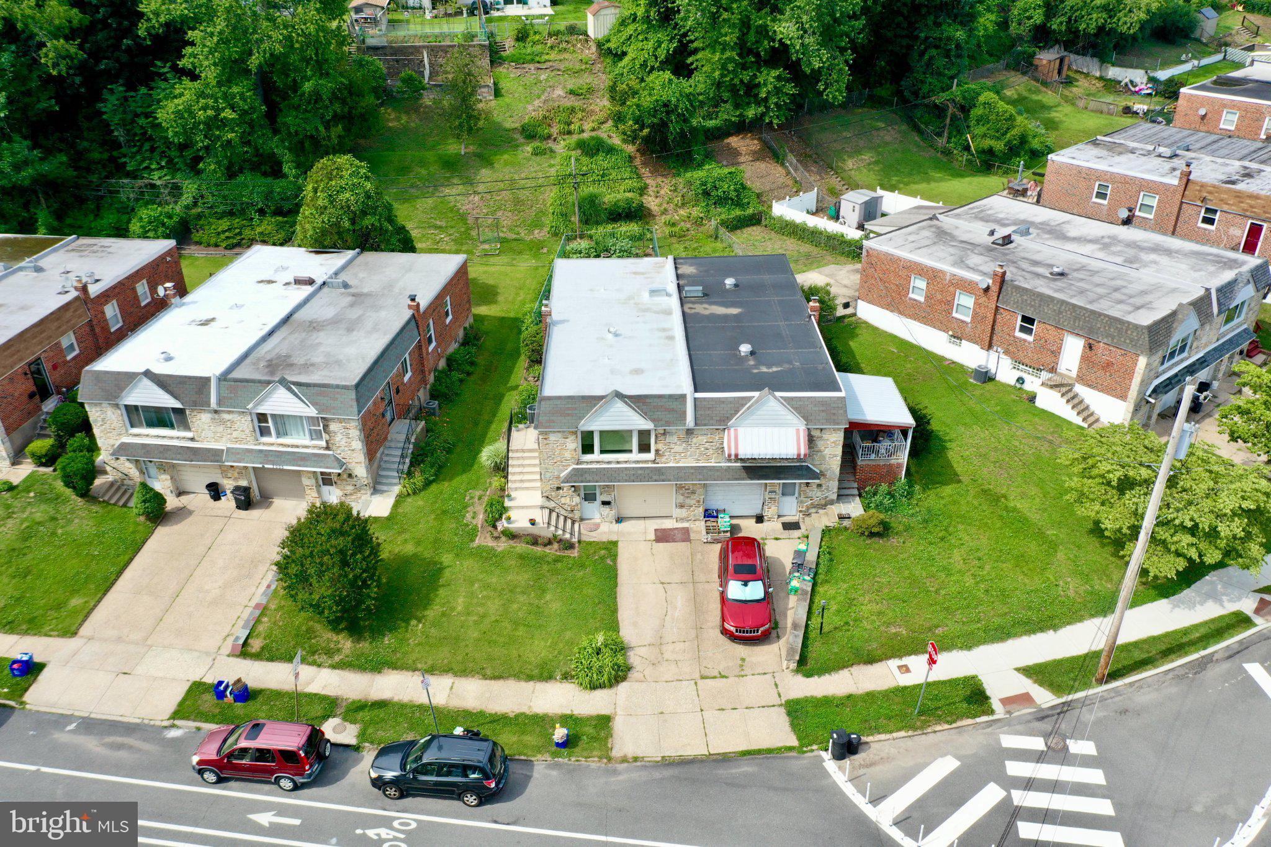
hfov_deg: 65.5
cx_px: 636
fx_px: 988
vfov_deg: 46.4
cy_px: 424
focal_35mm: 28
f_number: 5
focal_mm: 10.26
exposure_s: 1/320
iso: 100
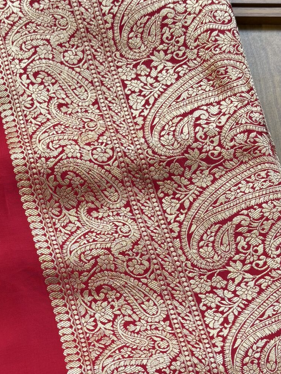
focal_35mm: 66
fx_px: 714
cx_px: 81
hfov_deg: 22.1
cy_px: 250
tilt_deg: -68.5
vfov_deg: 29.2
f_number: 1.6
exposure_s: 1/121
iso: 80
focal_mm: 5.96
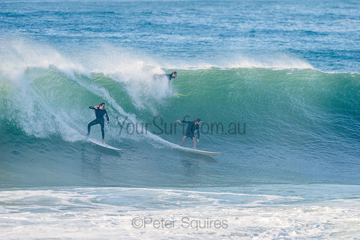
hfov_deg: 4.1
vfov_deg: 2.8
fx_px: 5001
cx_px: 180
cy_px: 120
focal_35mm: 500
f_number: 5.6
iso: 320
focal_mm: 500
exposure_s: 1/1600
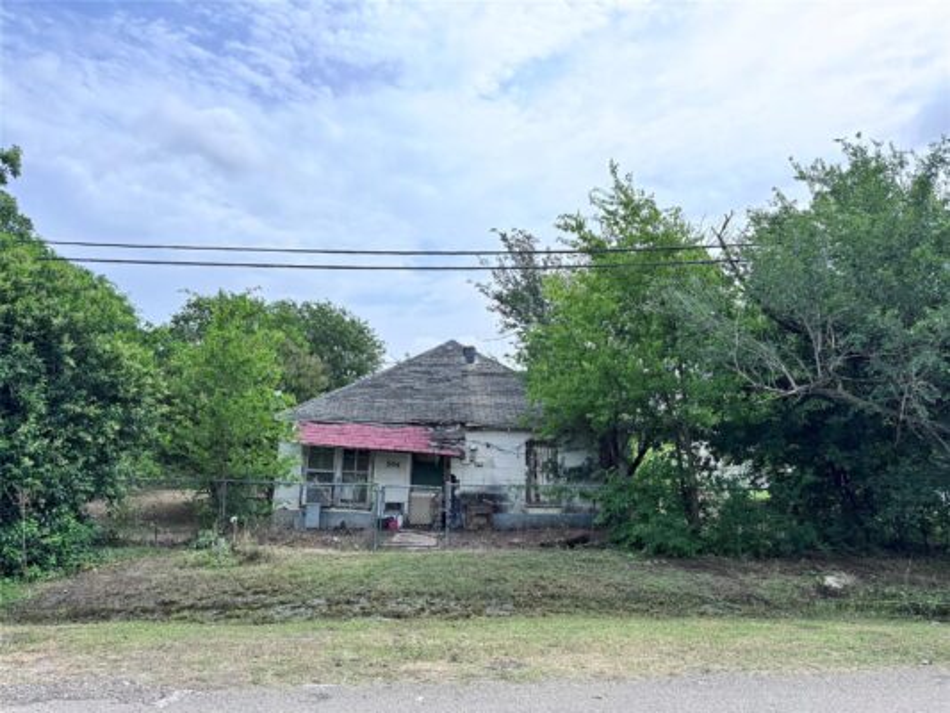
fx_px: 659
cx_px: 475
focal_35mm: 24
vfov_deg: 56.8
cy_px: 356
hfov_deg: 71.6
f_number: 1.78
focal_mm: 6.76
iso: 80
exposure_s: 1/782
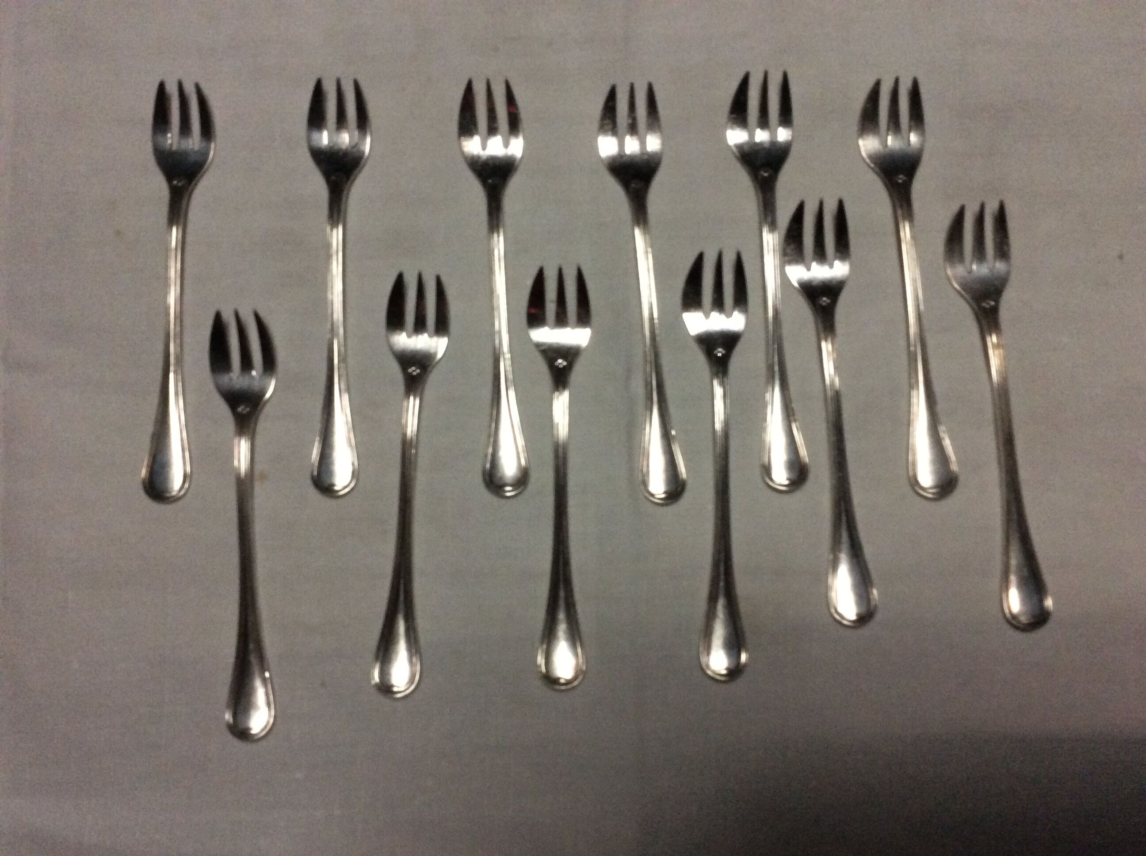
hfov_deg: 56.9
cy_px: 428
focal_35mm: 32
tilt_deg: -85.3
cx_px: 573
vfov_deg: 44.1
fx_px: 1058
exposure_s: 1/25
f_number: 2.4
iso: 250
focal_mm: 3.3
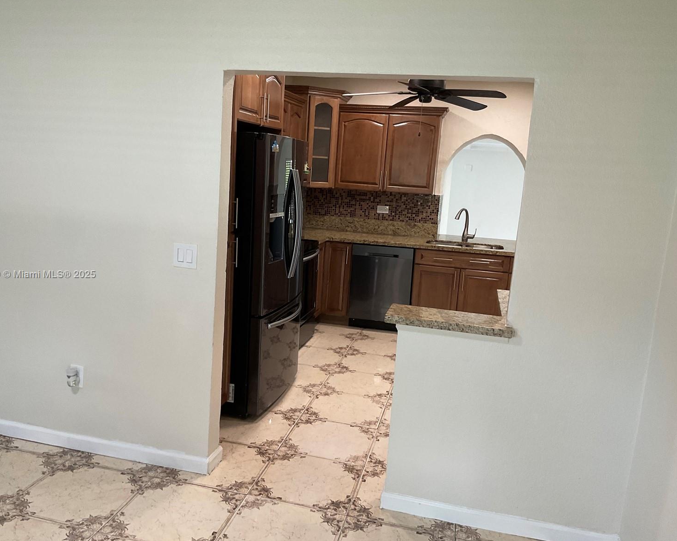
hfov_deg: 57.1
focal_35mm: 31
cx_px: 318
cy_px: 275
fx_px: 621
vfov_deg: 47.1
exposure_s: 1/60
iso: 64
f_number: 1.8
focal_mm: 3
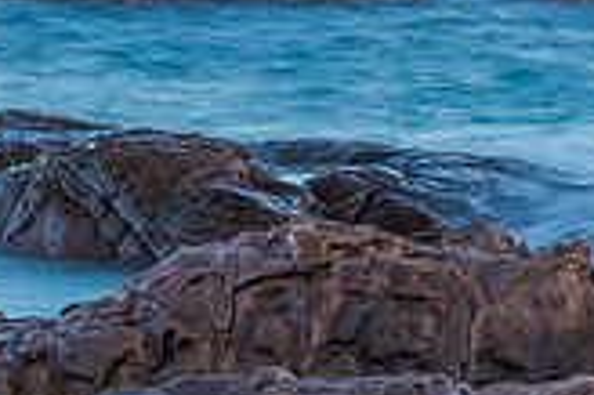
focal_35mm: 434
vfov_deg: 3.1
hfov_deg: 4.7
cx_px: 14
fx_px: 7154
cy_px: -241
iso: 50
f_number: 9
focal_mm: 80
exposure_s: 2
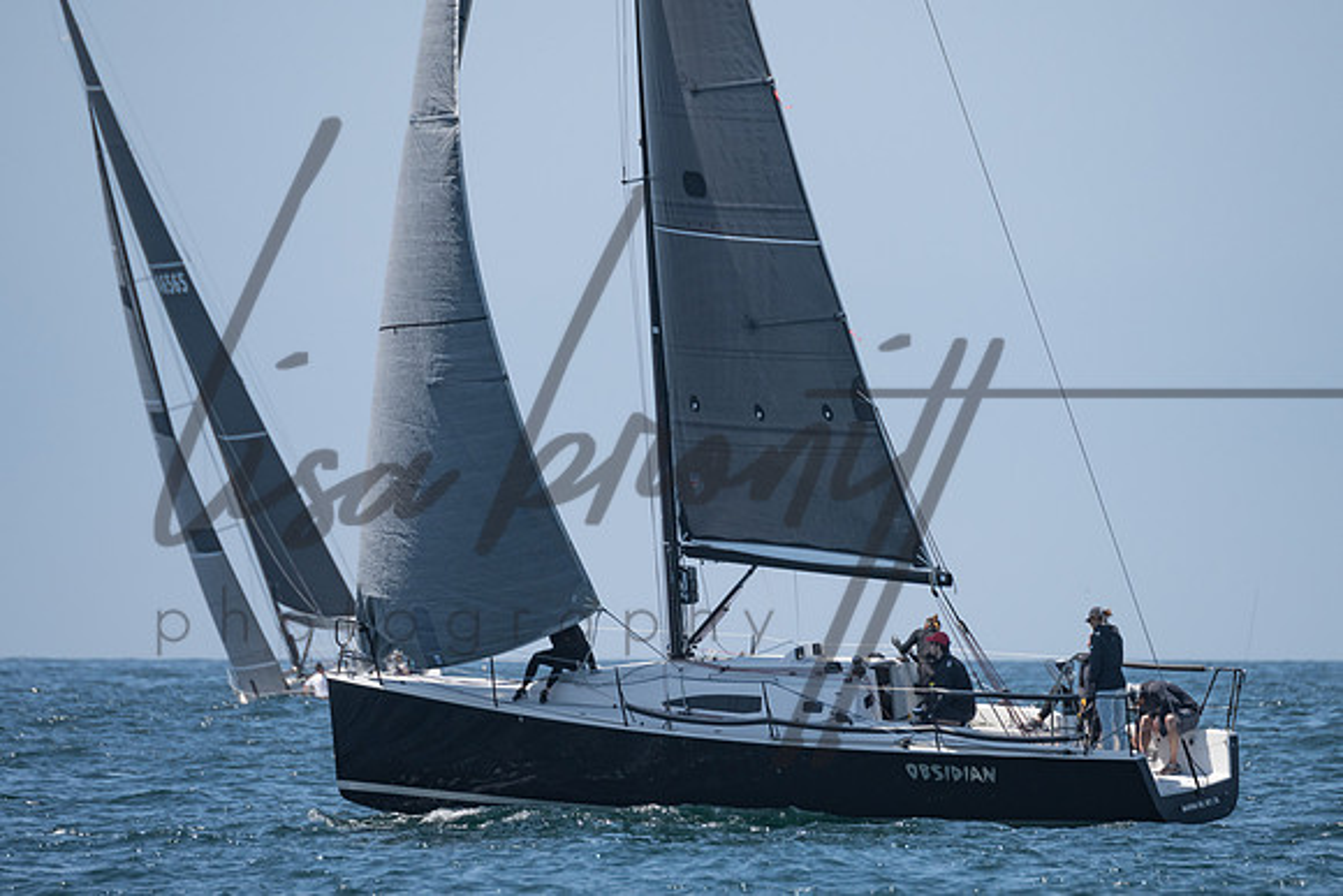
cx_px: 772
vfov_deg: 2.5
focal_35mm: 549
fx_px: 20474
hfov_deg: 3.8
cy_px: 381
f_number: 6.3
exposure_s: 1/2000
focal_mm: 400
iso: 250
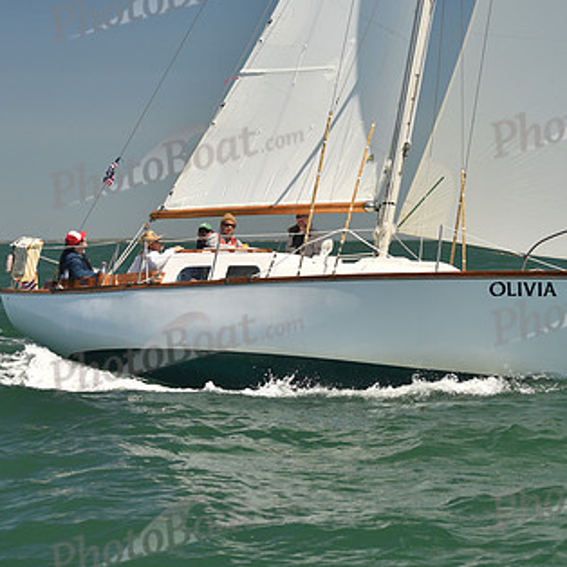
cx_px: 399
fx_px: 2038
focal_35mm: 110
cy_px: 230
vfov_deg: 15.8
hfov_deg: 15.8
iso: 250
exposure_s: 1/800
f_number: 5
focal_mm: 70
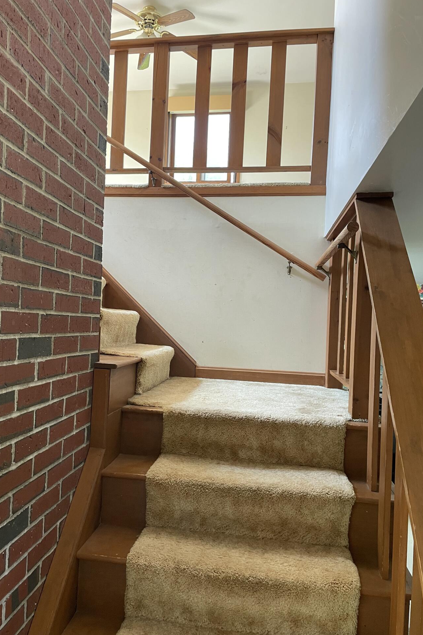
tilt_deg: -0.1
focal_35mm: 28
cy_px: 324
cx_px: 185
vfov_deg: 65.5
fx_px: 493
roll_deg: -2.5
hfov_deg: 46.3
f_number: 1.6
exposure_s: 1/82
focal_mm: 4.2
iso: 125
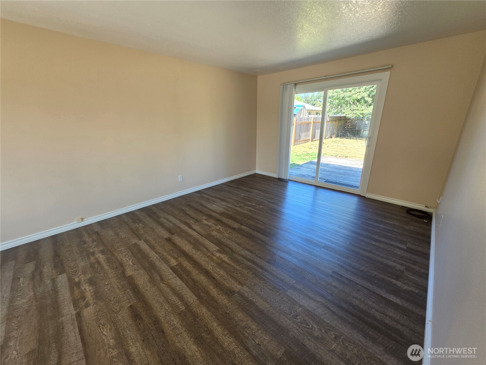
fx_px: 183
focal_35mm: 13
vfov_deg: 89.9
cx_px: 243
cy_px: 182
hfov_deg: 106.2
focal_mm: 2.2
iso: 40
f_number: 1.9
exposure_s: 1/120
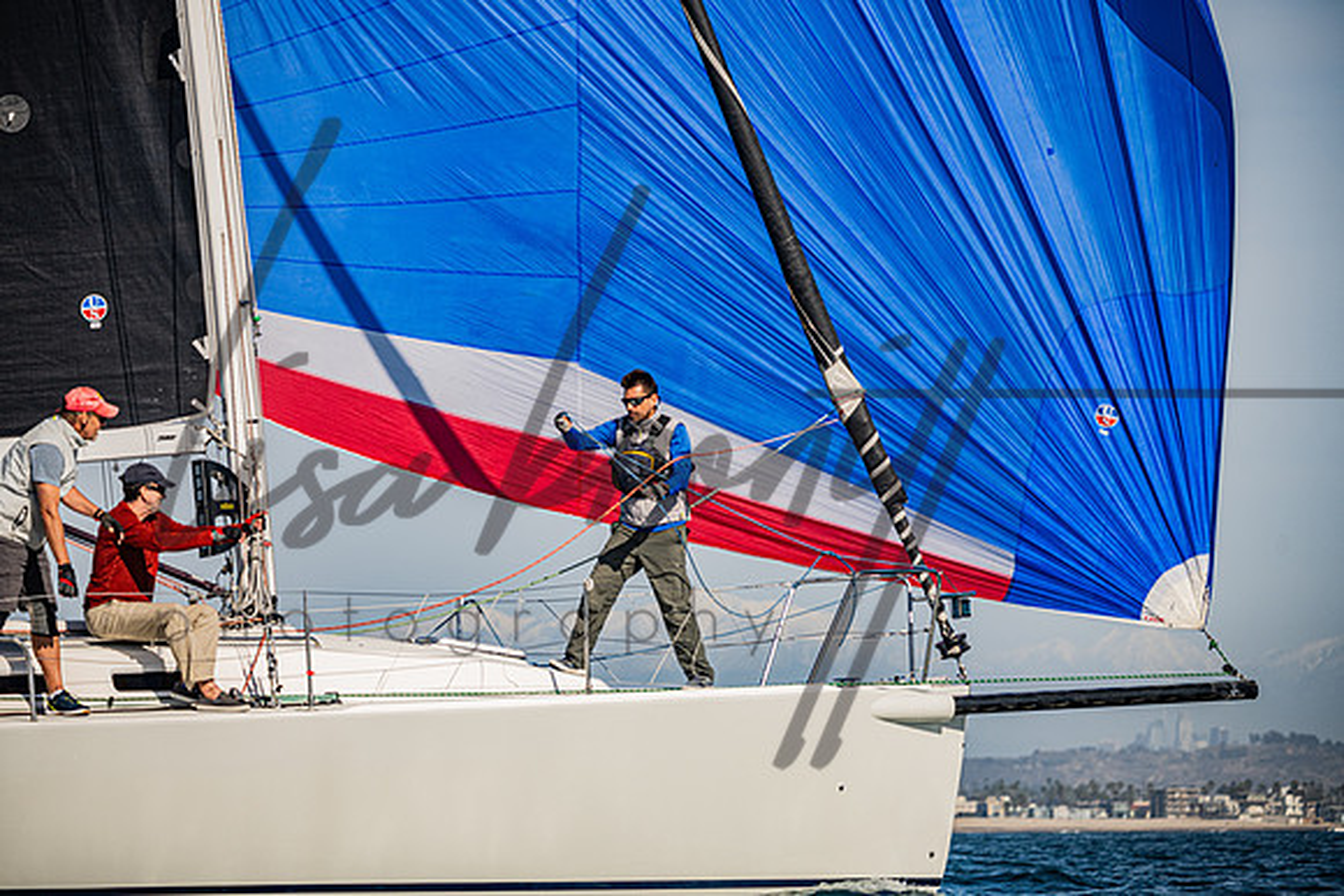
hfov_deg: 9.8
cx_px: 672
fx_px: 7841
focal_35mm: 210
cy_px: 448
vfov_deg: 6.5
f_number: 5.6
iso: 320
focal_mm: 210
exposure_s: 1/3200
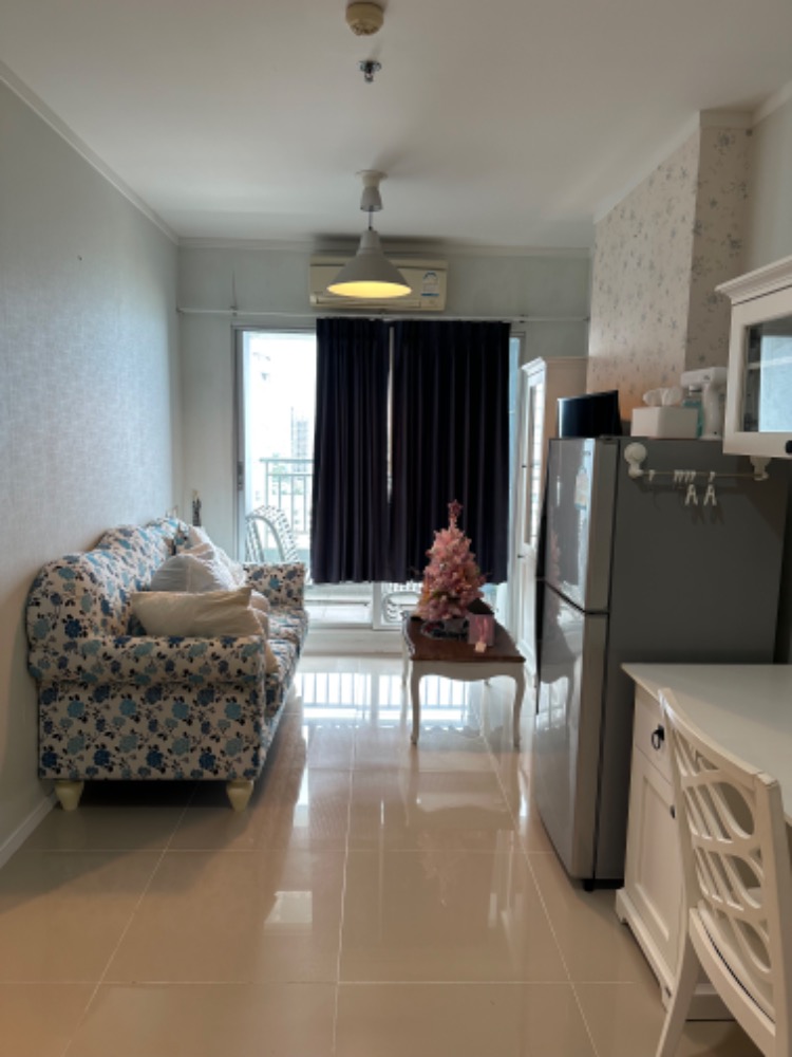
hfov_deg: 56.8
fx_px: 732
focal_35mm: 24
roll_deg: -0.6
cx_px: 396
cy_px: 528
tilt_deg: -8.0
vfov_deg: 71.6
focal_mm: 6.86
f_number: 1.78
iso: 125
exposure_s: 1/100
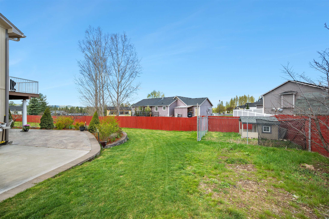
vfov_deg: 81.2
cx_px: 164
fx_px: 128
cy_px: 110
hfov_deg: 104.3
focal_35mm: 14
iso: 100
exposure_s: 1/30
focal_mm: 14
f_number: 8
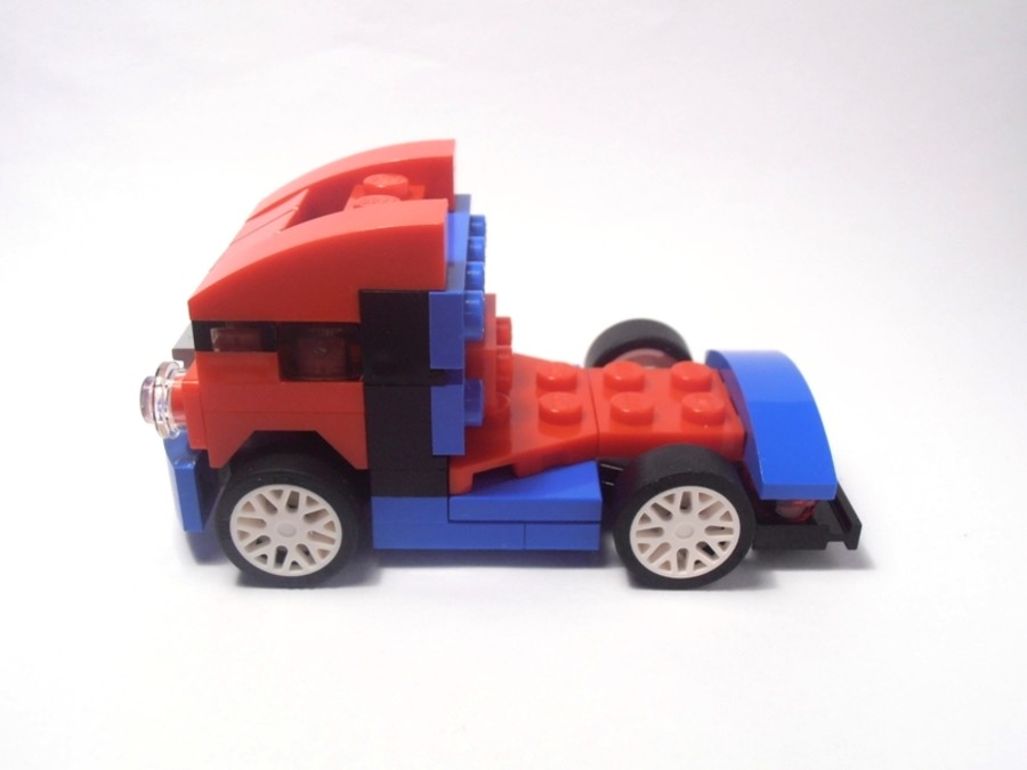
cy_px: 385
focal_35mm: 37
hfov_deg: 50.1
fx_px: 1098
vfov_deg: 38.7
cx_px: 514
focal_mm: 6.61
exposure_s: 1/60
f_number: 3.9
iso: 80
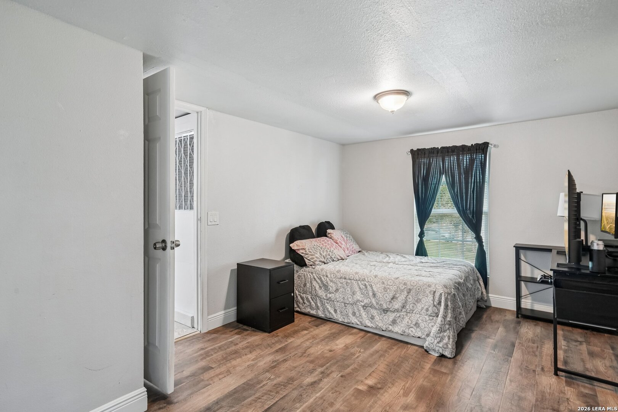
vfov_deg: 70.4
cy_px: 206
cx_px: 309
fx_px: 292
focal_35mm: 17
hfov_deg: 93.3
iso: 800
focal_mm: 17
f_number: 8
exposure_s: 1/13
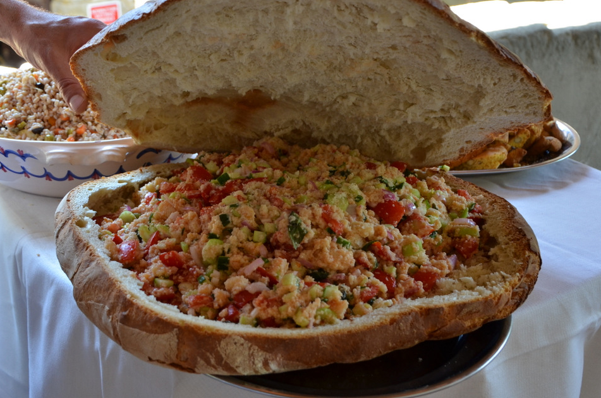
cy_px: 194
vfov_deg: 25.4
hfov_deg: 37.6
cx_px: 282
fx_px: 883
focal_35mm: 53
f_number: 4.5
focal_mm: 28
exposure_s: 1/80
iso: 400
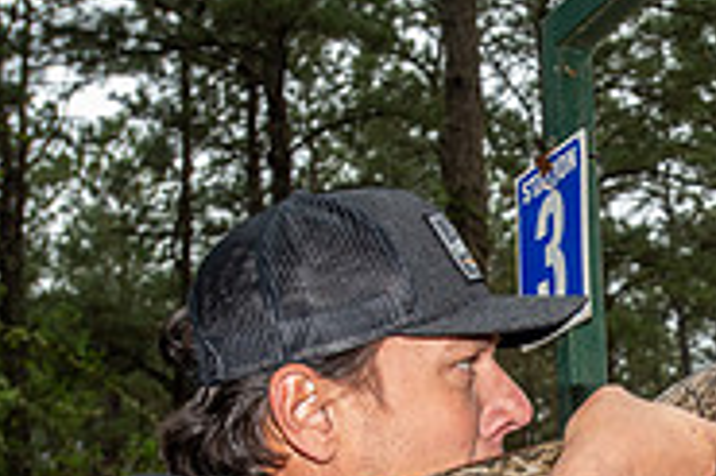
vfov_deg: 14.2
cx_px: 731
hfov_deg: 20.9
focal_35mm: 94
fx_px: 1868
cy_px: 538
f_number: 6.3
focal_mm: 30
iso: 400
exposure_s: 1/400
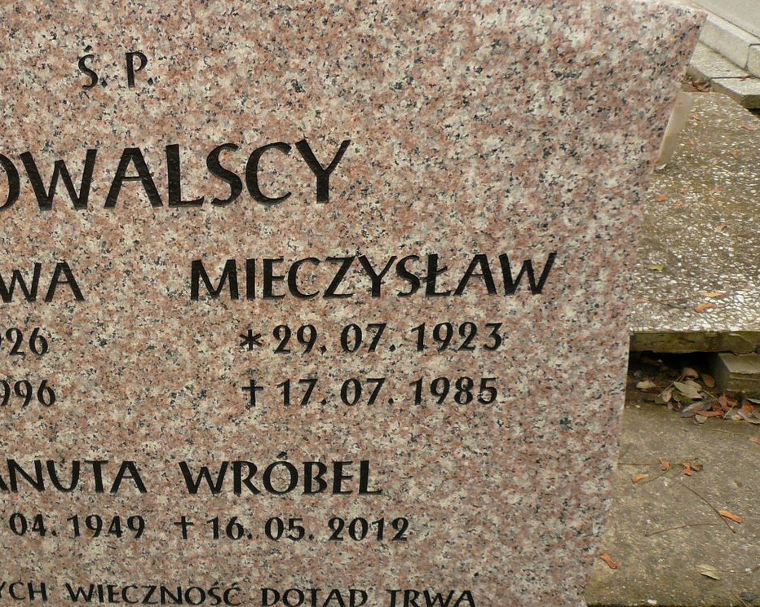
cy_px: 298
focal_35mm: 44
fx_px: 989
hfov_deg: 40.5
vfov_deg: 34.1
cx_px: 166
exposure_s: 1/125
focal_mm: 4.6
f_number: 2.8
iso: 100
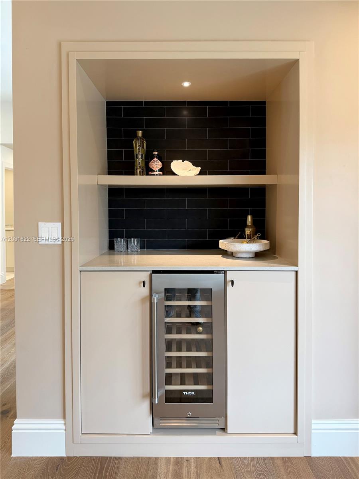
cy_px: 240
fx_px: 332
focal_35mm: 24
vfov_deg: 71.6
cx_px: 180
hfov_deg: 56.8
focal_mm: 6.76
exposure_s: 1/120
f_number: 1.78
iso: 160
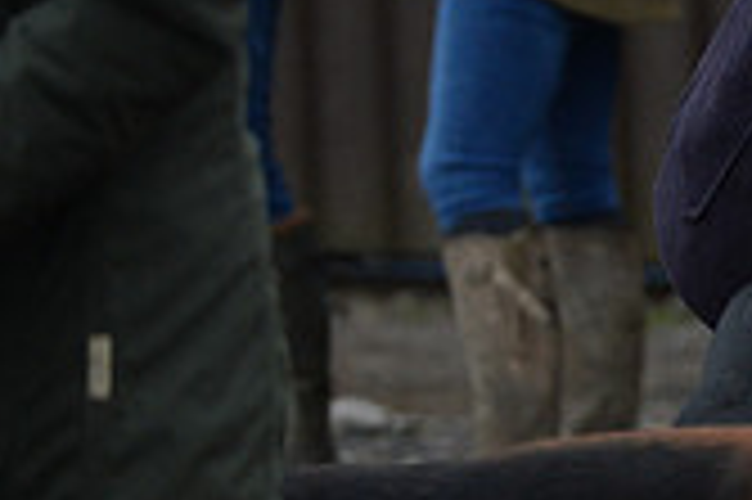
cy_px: 230
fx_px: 8410
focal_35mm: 403
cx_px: 1265
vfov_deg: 3.4
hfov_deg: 5.1
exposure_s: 1/800
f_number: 2.8
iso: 1600
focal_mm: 116
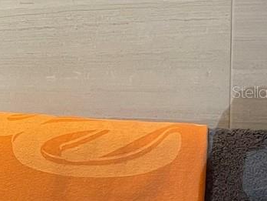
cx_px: -309
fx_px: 887
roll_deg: -0.5
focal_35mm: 115
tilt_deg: -1.6
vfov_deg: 12.9
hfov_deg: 13.8
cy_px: 92
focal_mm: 5.1
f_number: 1.6
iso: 80
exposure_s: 1/60
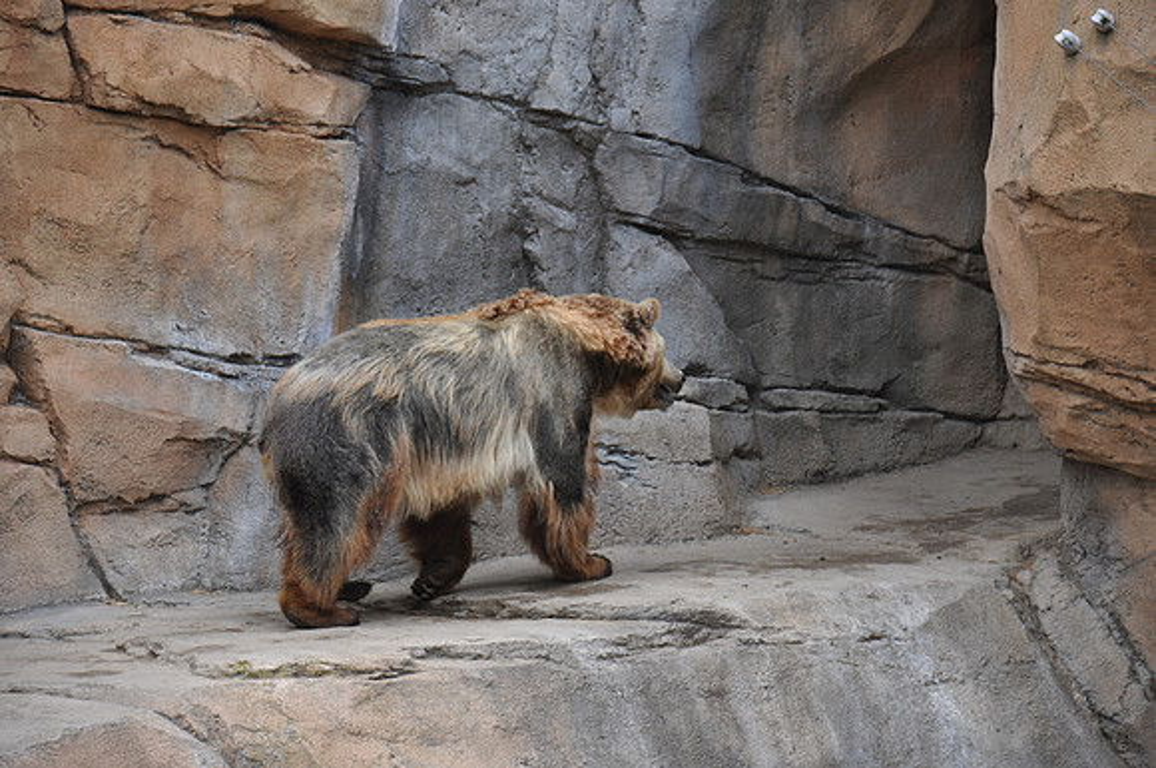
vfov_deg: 6.8
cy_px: 384
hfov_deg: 10.2
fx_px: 6493
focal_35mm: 202
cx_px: 578
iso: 320
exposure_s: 1/500
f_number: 5.6
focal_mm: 135
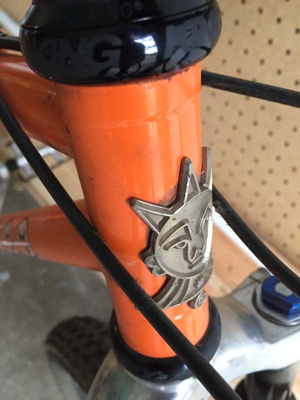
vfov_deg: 61.7
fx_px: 335
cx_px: 150
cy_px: 200
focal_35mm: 29
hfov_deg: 48.2
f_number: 2.2
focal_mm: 4.15
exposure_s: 1/24
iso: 250
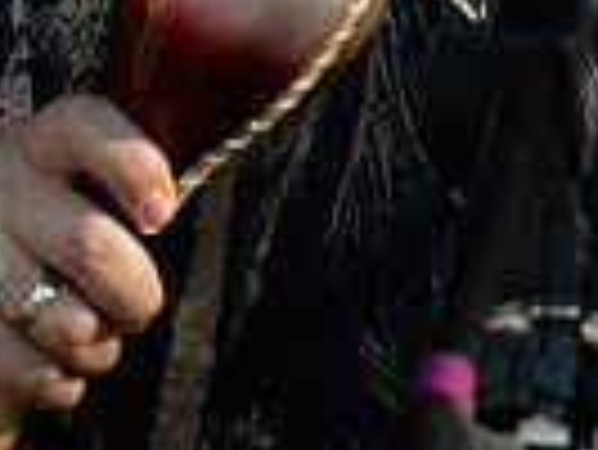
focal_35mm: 615
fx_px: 10634
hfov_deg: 3.2
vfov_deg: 2.4
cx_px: 153
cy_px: -407
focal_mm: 98
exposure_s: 1/4000
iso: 2500
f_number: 4
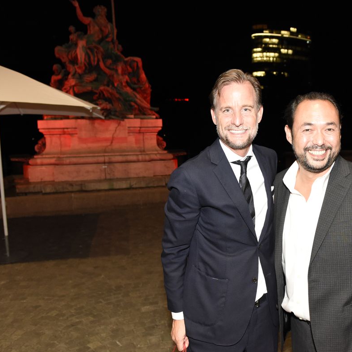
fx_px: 357
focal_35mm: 31
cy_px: 175
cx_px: 215
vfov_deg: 52.5
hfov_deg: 52.1
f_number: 4
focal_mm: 24
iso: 3200
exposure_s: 1/125
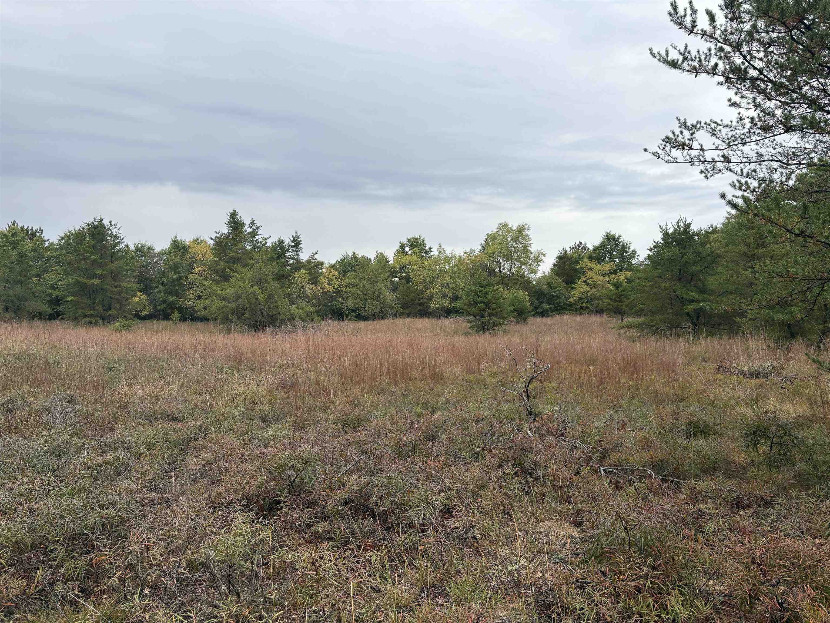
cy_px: 312
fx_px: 623
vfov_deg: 53.1
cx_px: 415
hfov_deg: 67.3
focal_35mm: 26
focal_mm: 5.96
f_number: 1.6
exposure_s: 1/1451
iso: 50
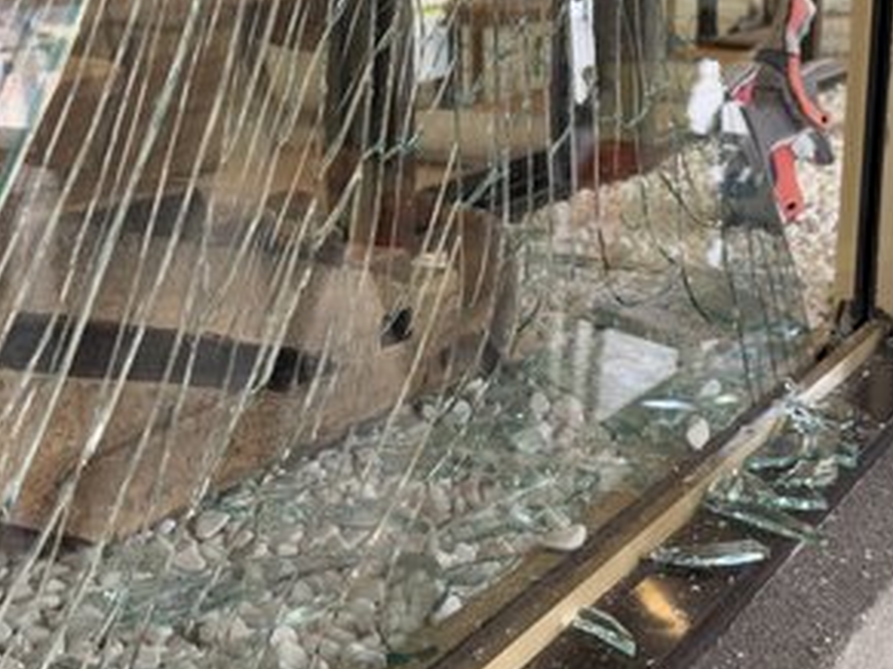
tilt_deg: -15.5
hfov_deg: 29.3
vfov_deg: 22.2
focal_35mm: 66
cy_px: 328
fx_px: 1702
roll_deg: -0.4
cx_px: 546
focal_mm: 6.76
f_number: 1.78
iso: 100
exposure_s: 1/100
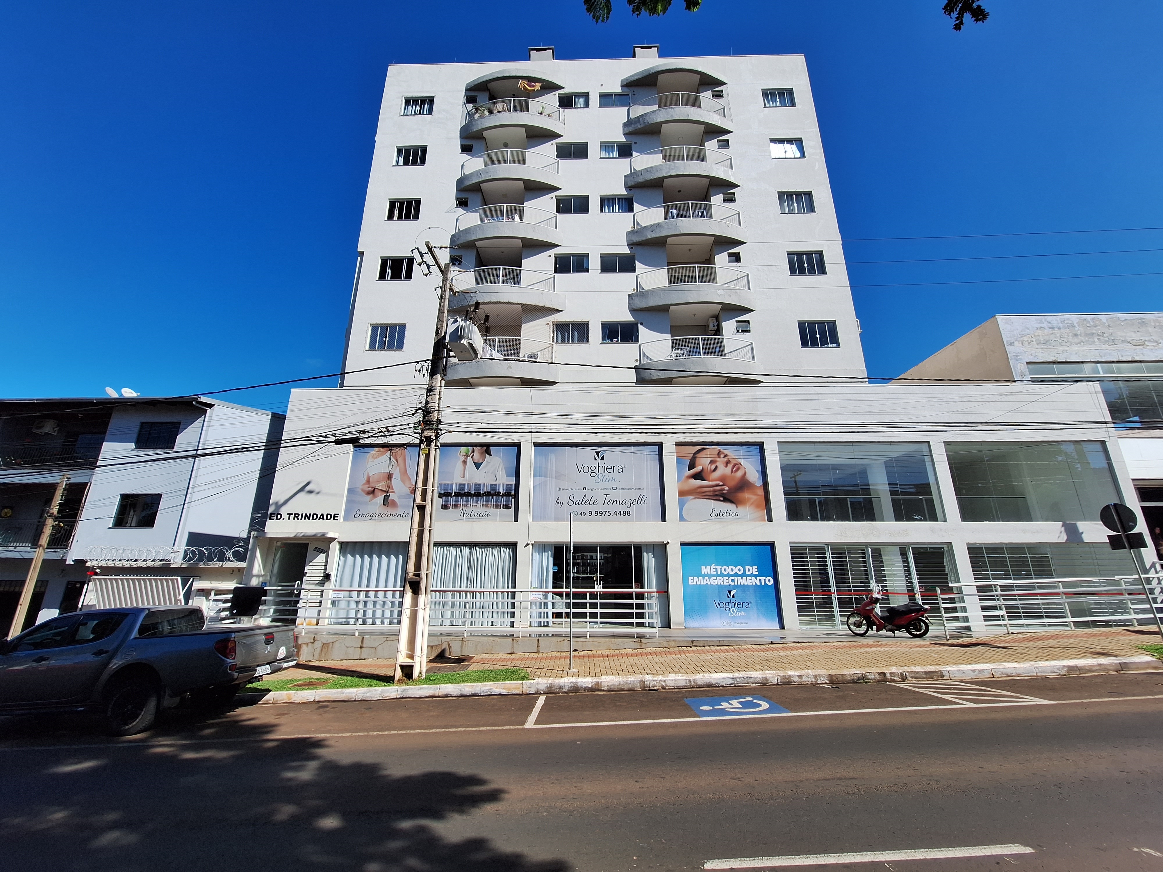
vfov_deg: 89.9
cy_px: 436
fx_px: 437
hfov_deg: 106.2
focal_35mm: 13
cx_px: 582
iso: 40
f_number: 2.2
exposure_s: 1/1433
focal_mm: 1.74
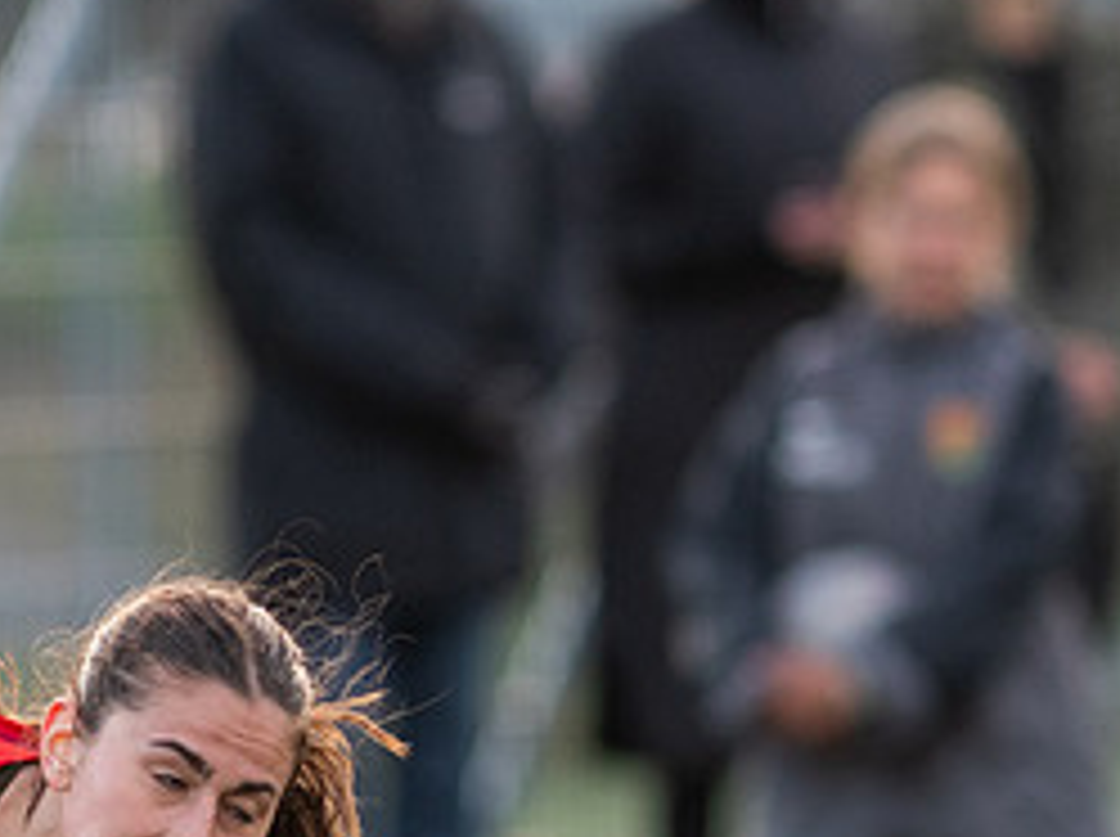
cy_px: 515
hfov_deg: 1.9
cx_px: 720
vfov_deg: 1.4
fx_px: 33504
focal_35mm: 1037
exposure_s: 1/800
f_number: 3.2
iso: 1100
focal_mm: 300
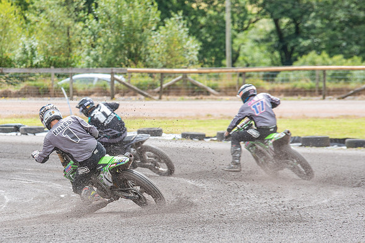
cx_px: 86
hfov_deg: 5.4
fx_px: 3871
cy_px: 155
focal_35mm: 382
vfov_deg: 3.6
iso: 160
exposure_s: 1/250
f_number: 5
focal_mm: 200
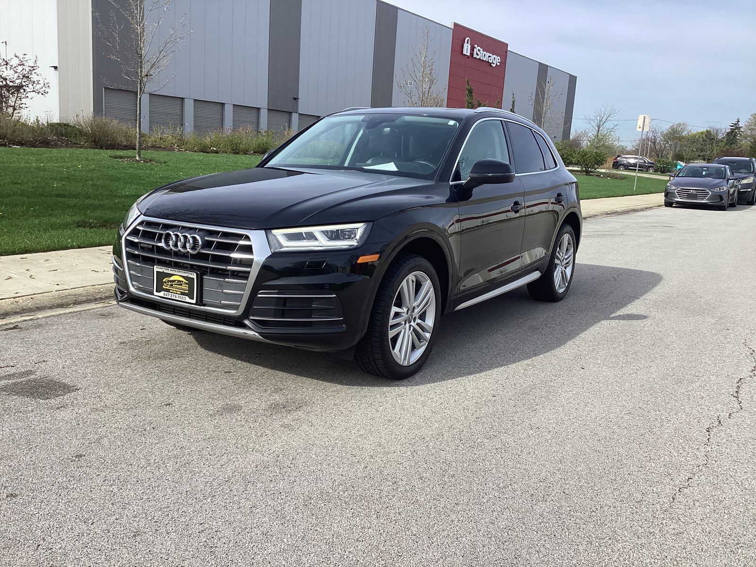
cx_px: 378
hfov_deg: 58.4
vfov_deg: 45.4
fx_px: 677
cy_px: 284
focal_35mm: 31
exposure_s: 1/981
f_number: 2.4
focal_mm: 3.3
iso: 25
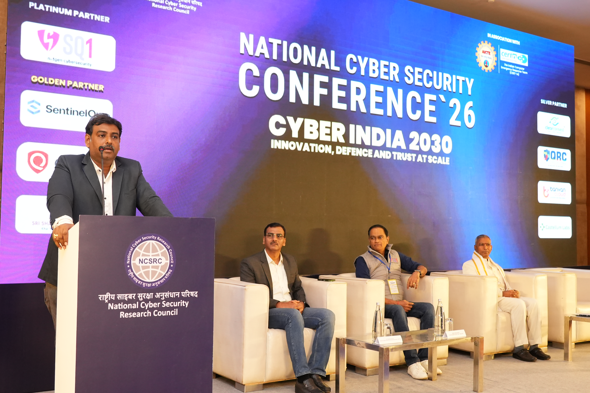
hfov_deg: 49.6
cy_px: 196
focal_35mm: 39
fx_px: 639
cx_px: 295
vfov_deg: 34.2
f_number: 4
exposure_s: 1/160
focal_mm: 26
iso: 2000
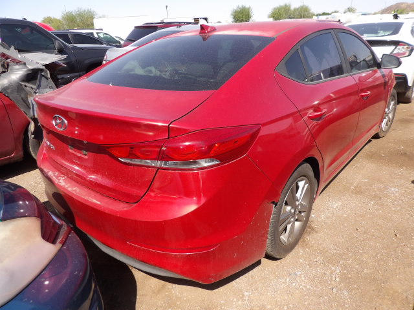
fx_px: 287
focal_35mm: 24
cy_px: 155
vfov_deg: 56.8
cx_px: 207
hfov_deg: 71.6
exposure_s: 1/880
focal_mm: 4.3
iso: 100
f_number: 3.2
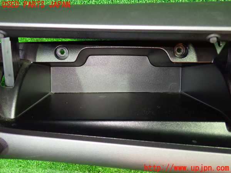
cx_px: 116
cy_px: 86
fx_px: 200
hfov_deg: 60.0
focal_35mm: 30
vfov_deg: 46.8
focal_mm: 5.4
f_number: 2.3
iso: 800
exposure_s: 1/25
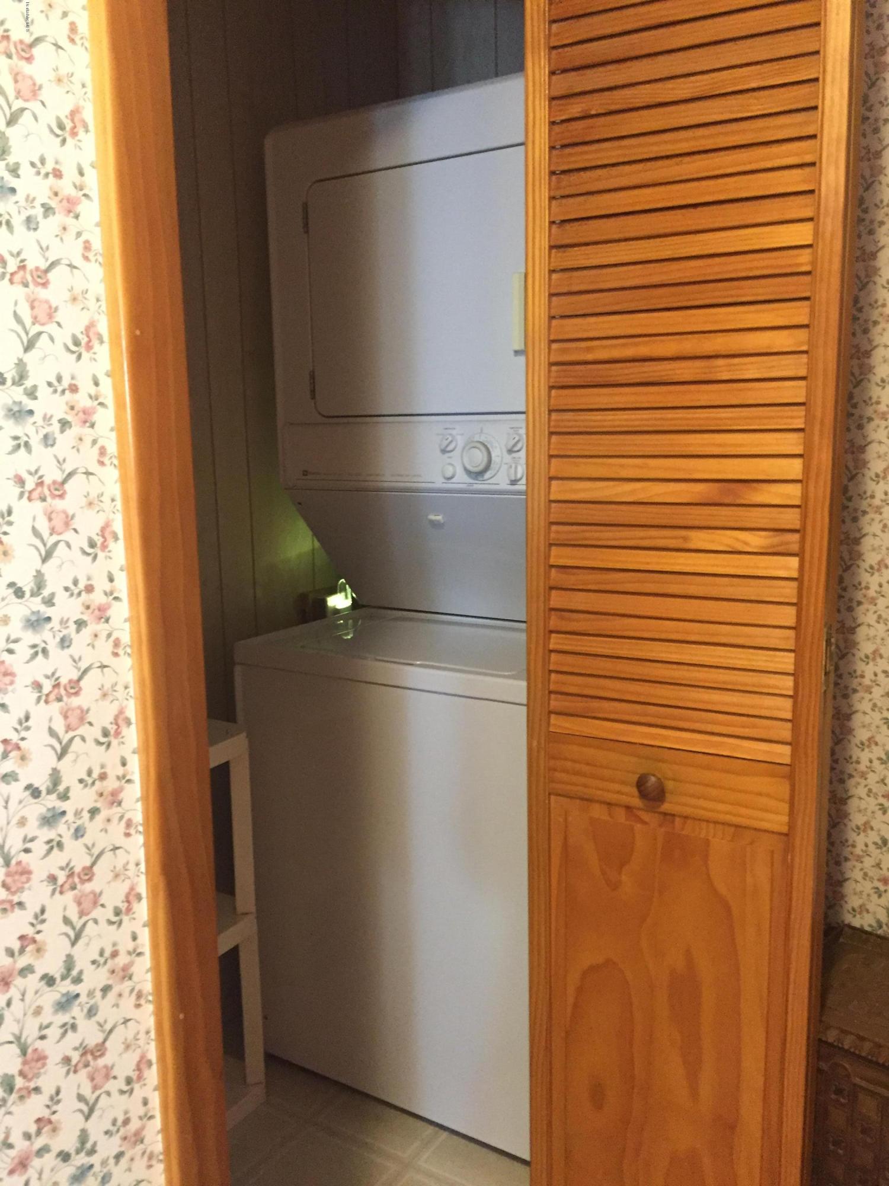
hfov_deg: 48.2
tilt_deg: -9.9
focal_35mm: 29
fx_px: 993
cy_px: 593
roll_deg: +1.6
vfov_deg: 61.7
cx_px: 444
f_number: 2.2
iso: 250
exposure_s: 1/17
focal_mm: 4.15
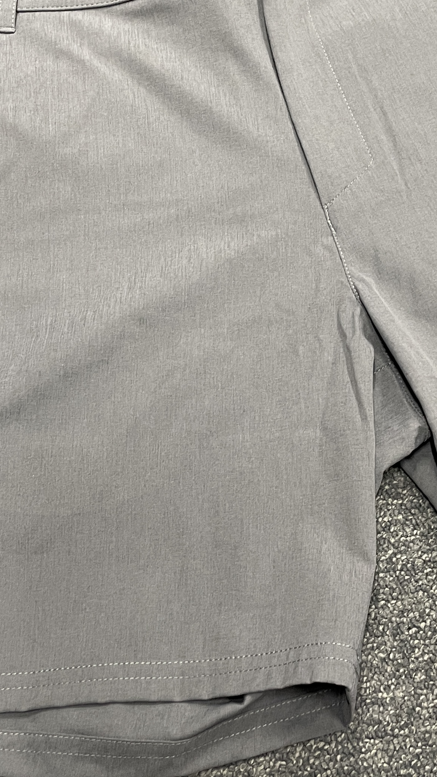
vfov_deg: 37.6
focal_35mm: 55
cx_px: 308
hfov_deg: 21.7
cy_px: 293
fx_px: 1133
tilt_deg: -63.1
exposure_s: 1/50
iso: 125
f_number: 1.6
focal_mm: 4.2
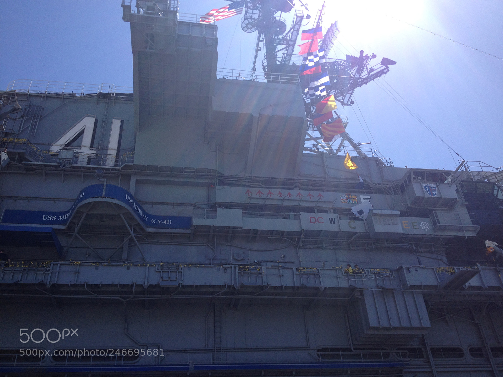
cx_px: 252
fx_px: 509
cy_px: 188
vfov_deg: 40.7
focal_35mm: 35
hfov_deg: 52.6
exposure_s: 1/1623
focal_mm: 4.28
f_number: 2.4
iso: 50
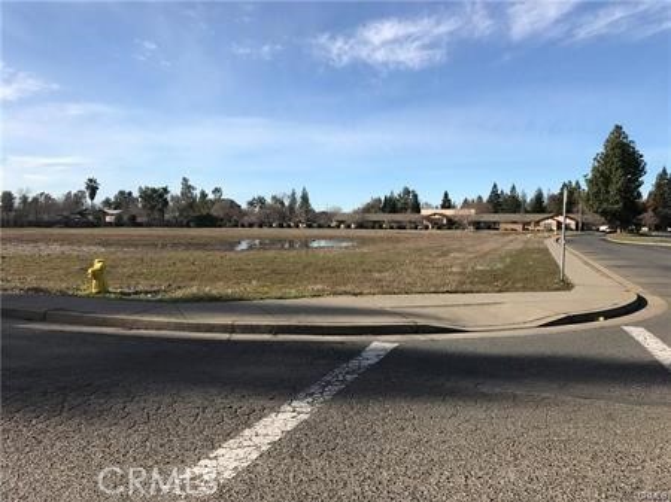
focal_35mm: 28
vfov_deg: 49.7
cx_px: 336
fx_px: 542
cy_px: 251
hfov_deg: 63.5
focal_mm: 3.99
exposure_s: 1/2398
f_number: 1.8
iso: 20
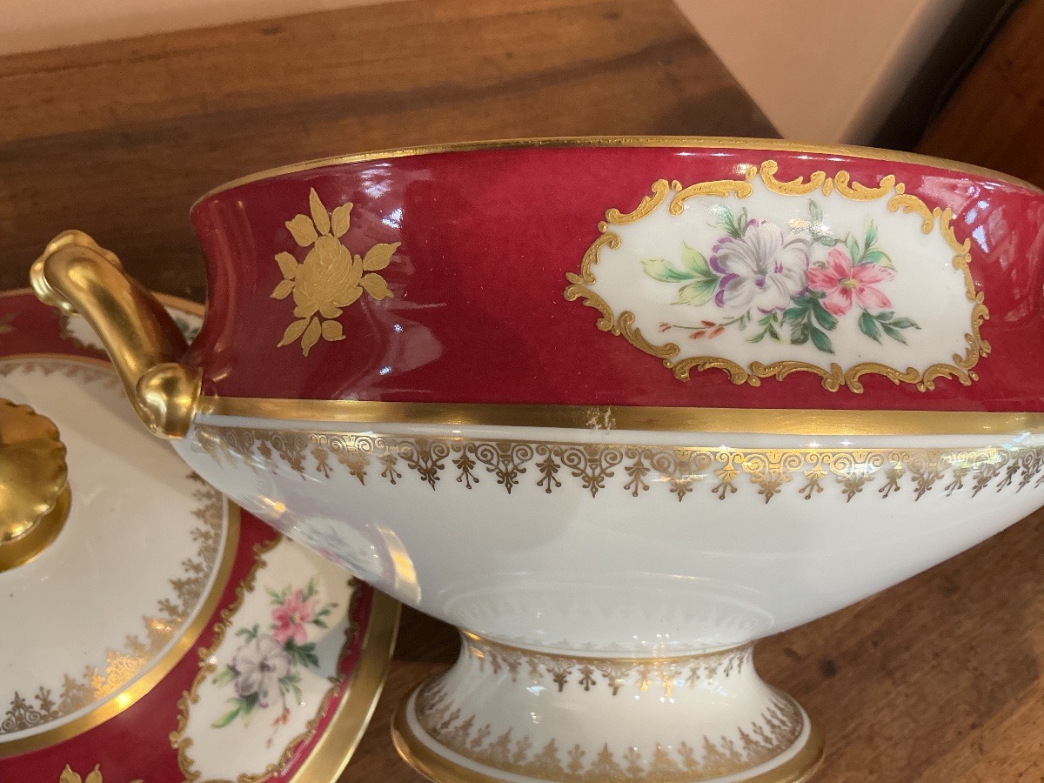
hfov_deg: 61.7
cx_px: 522
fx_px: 875
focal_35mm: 29
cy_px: 392
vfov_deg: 48.2
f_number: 1.8
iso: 160
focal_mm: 3
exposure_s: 1/60
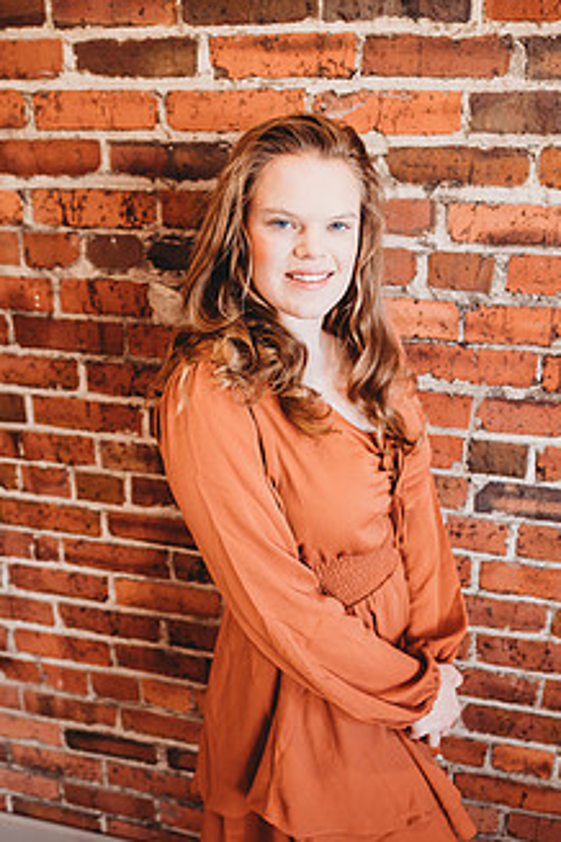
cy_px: 379
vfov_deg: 57.1
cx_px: 301
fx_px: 771
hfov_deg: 39.9
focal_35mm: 33
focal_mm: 24
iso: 500
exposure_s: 1/160
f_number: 2.2
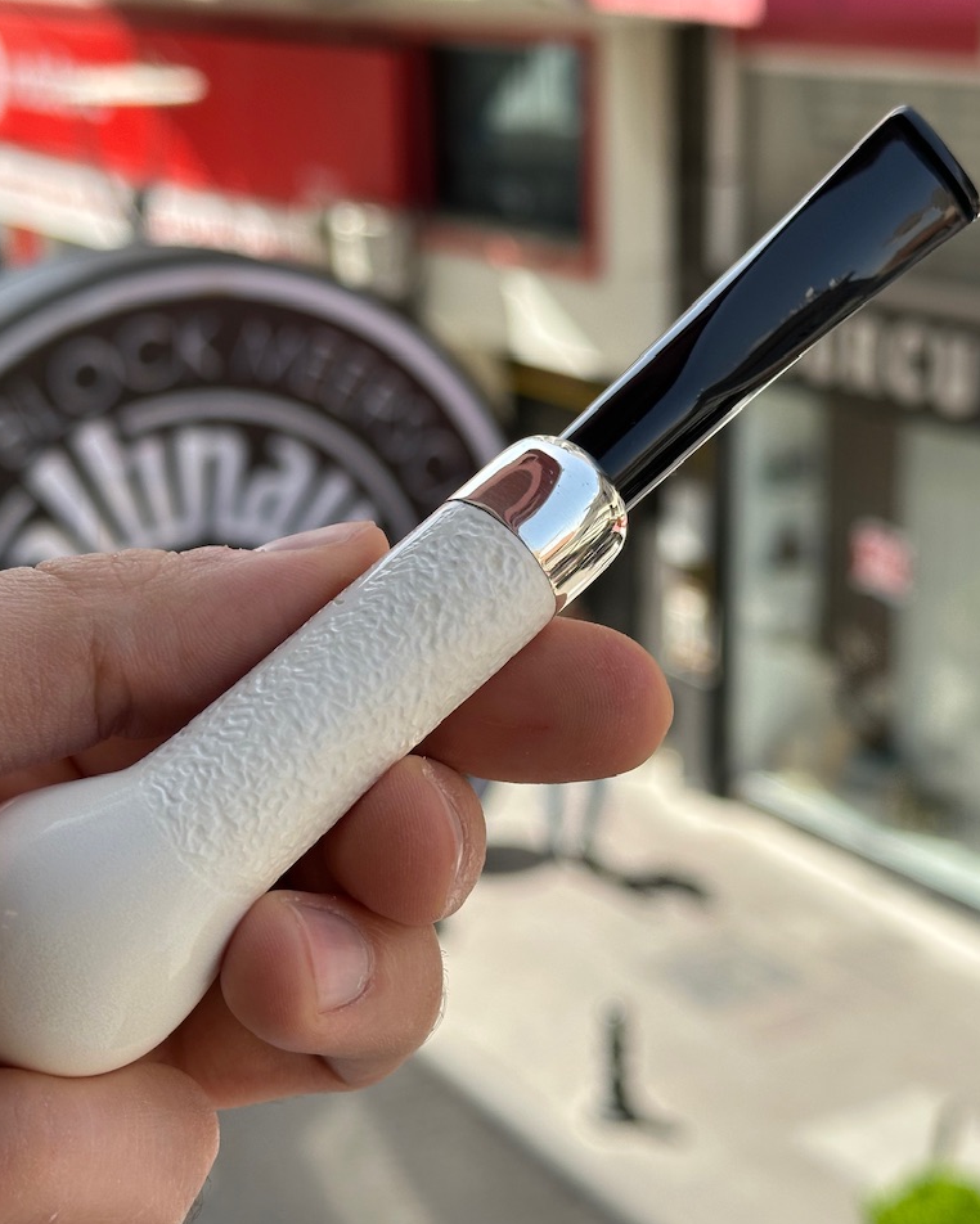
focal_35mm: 63
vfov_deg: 30.0
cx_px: 522
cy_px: 613
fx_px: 2283
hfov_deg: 24.2
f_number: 1.78
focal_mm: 6.86
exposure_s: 1/1212
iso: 64
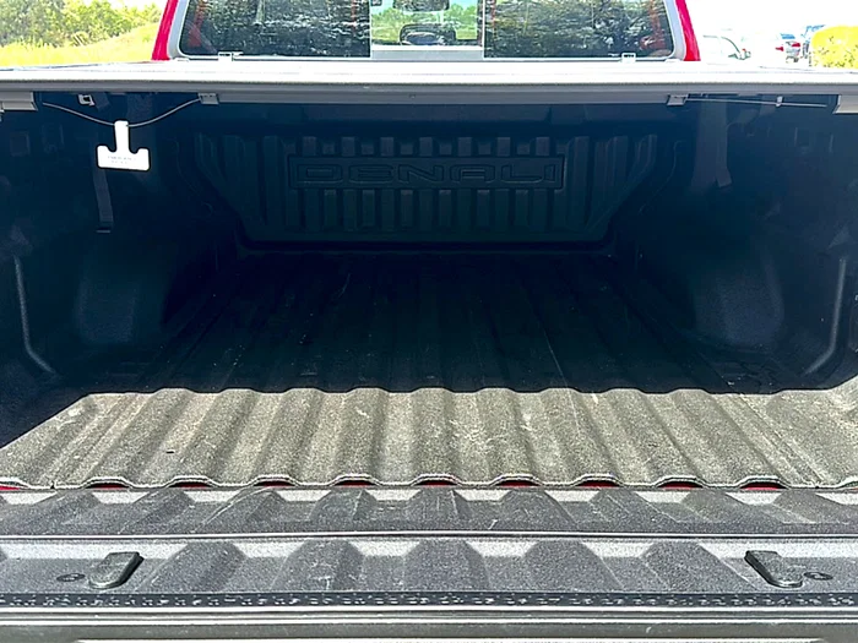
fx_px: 744
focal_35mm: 30
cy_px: 322
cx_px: 429
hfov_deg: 60.0
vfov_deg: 46.8
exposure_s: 1/888
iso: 80
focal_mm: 6.86
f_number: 1.78
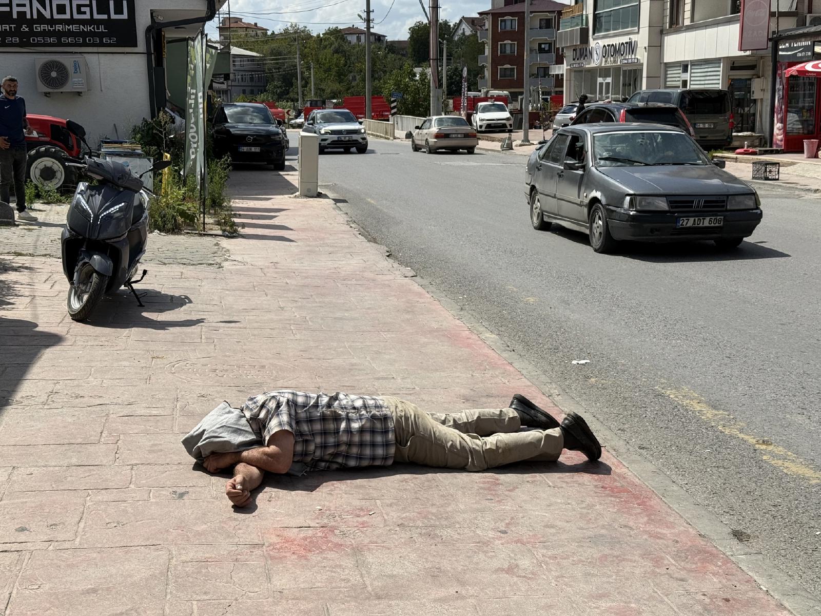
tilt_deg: -11.4
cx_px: 410
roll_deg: -0.6
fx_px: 1138
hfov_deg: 39.7
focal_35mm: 48
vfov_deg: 30.3
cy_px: 308
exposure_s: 1/7143
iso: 64
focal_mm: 6.76
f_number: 1.78
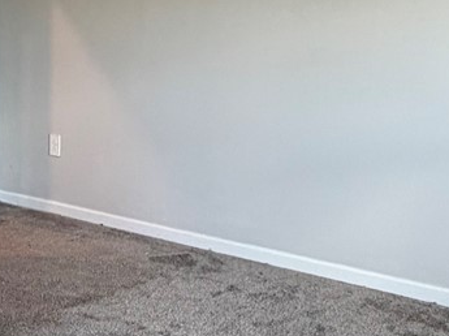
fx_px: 842
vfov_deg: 22.5
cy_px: 113
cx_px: 113
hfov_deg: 29.4
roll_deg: +0.0
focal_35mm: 65
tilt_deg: -7.7
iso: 250
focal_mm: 2.22
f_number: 2.2
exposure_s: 1/60
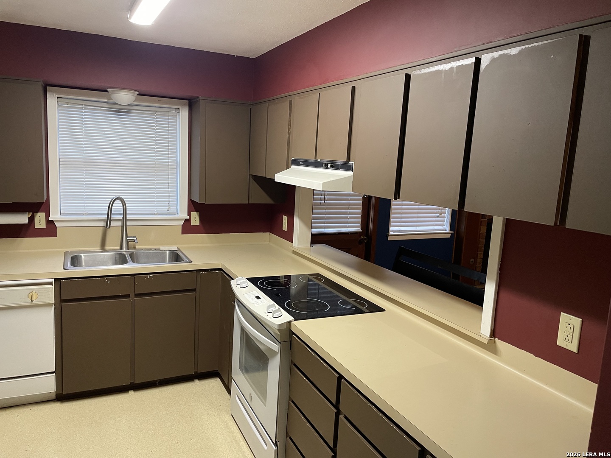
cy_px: 229
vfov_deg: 53.1
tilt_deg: -7.0
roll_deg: -2.6
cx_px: 306
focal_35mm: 26
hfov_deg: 67.3
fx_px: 459
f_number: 1.6
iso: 200
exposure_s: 1/60
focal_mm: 4.2
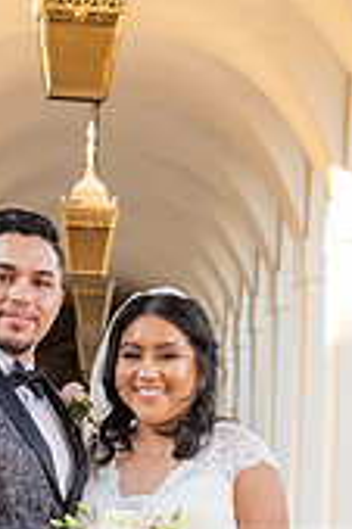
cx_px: 164
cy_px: 620
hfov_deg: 6.9
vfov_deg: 10.2
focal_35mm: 198
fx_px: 2910
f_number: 4.5
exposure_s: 1/200
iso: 500
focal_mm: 48
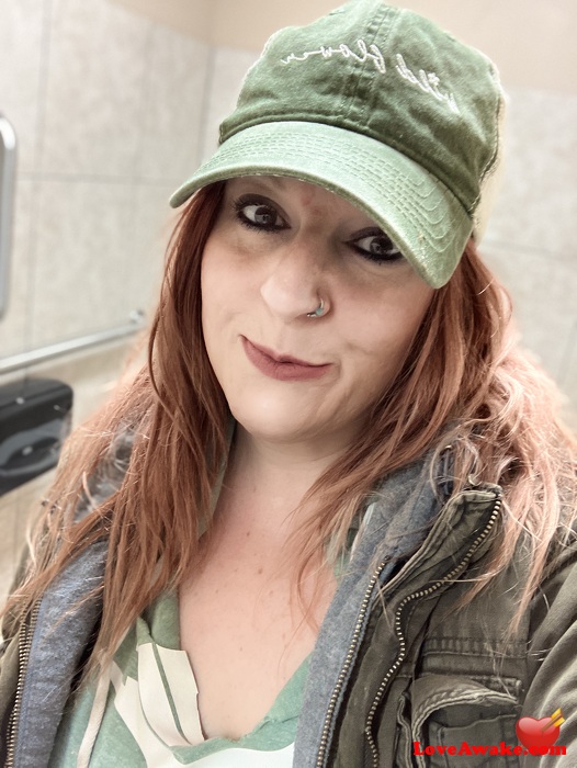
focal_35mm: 32
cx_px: 288
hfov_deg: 44.2
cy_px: 384
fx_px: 710
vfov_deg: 56.8
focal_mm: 2.87
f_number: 2.2
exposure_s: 1/38
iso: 200
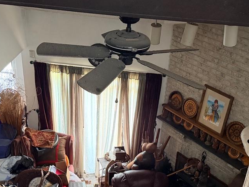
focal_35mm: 54
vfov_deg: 26.8
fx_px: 388
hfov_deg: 35.5
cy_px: 129
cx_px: 126
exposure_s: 1/39
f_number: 1.78
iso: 1000
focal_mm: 6.76
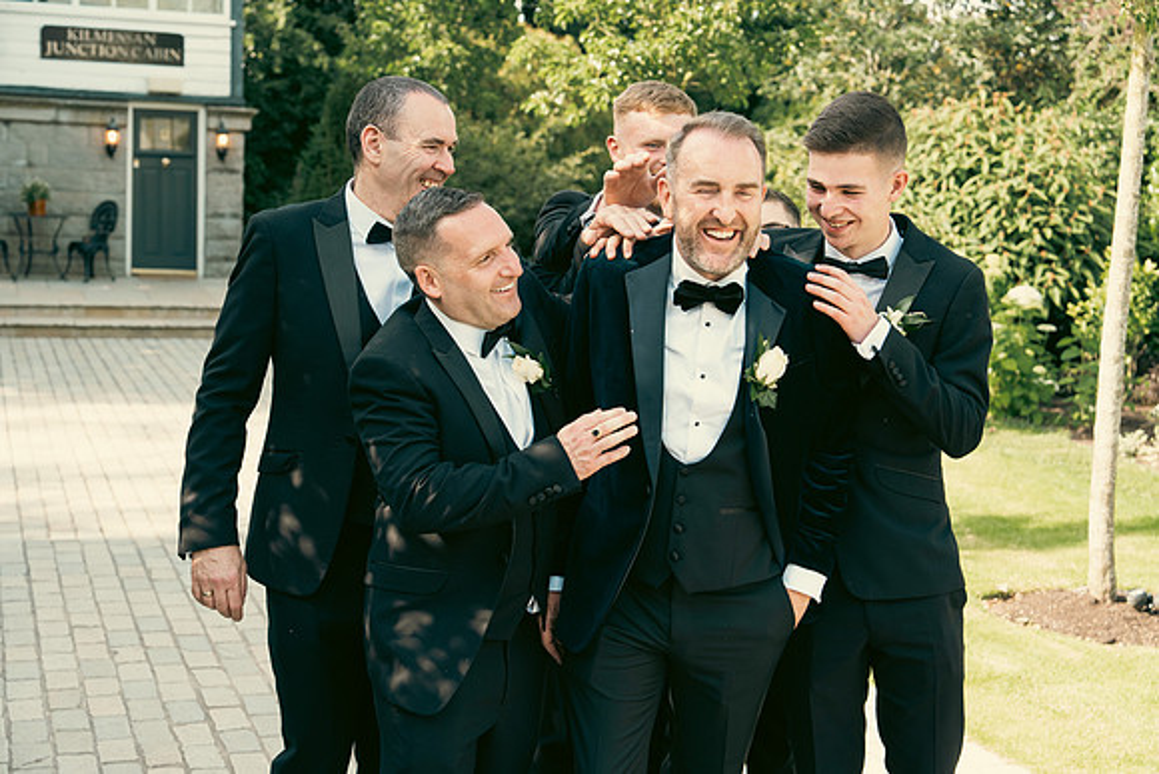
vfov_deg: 24.6
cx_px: 580
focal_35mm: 55
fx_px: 1771
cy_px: 387
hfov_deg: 36.2
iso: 800
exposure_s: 1/400
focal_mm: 55
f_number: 5
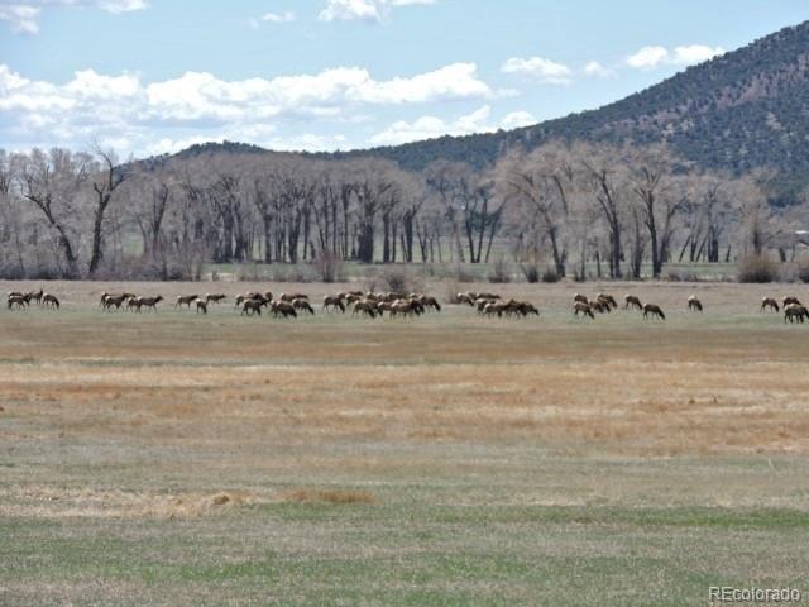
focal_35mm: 250
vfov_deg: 5.9
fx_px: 5843
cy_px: 304
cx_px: 404
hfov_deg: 7.9
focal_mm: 44.6
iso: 100
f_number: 4.7
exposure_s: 1/500
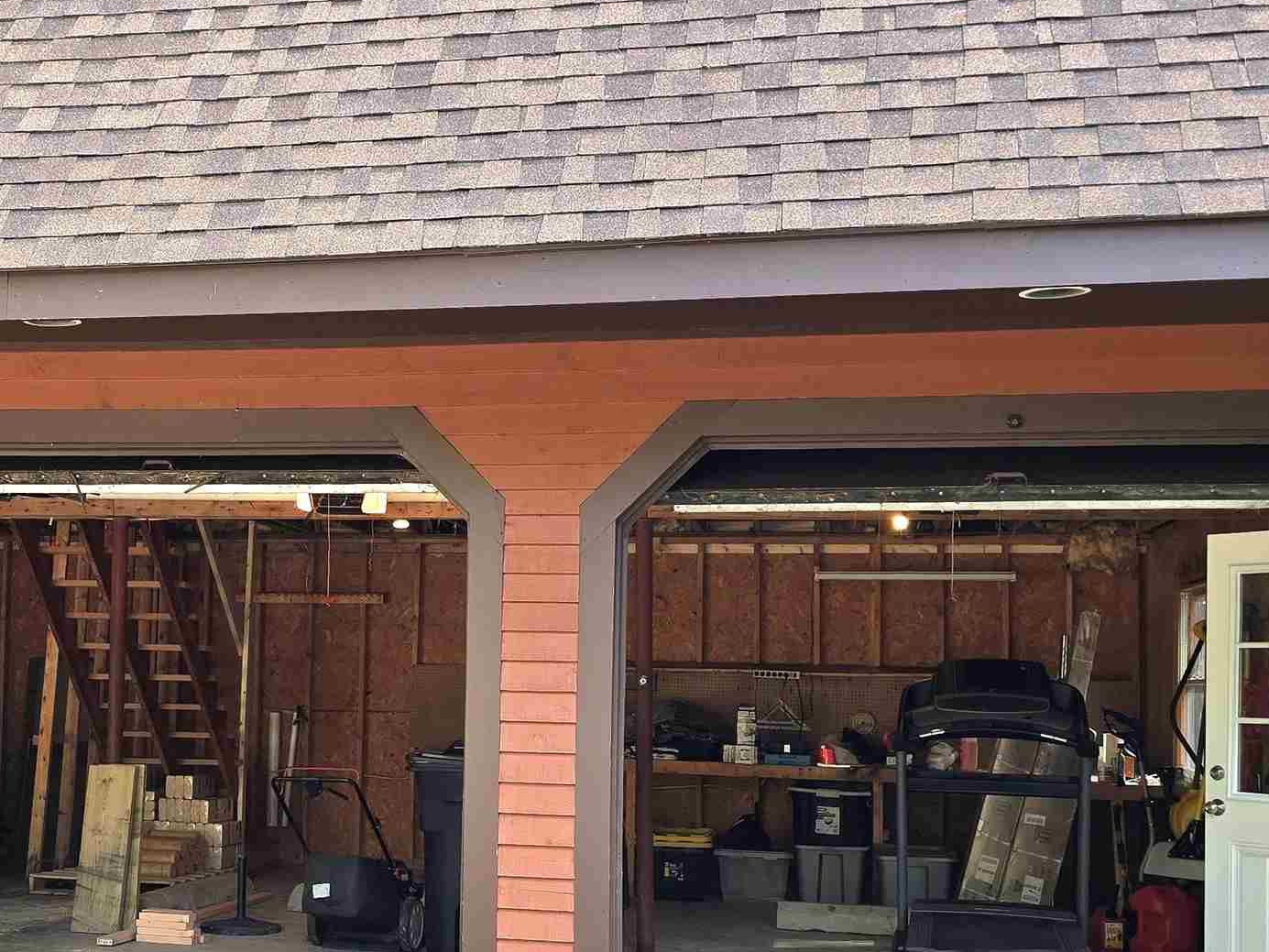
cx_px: 323
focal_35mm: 51
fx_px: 1870
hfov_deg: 36.6
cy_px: 617
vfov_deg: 28.4
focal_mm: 6.3
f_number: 1.7
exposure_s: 1/182
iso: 64
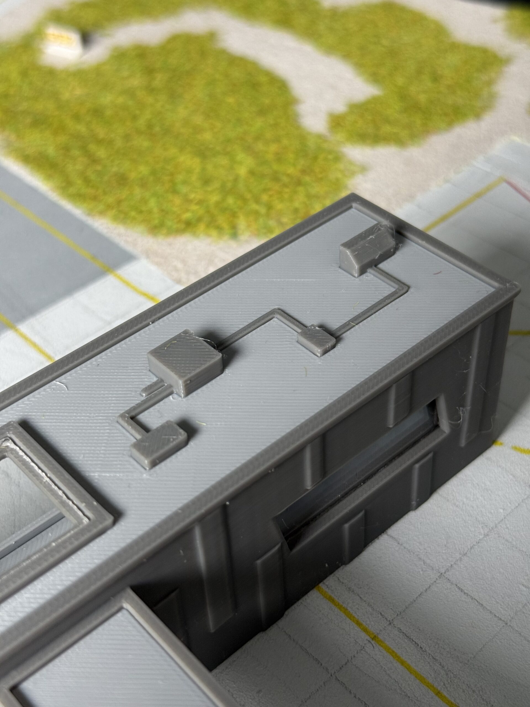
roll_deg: +3.8
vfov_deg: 39.7
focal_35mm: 48
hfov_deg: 30.3
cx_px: 265
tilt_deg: -42.7
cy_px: 354
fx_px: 980
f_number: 1.78
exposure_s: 1/72
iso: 100
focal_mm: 6.76
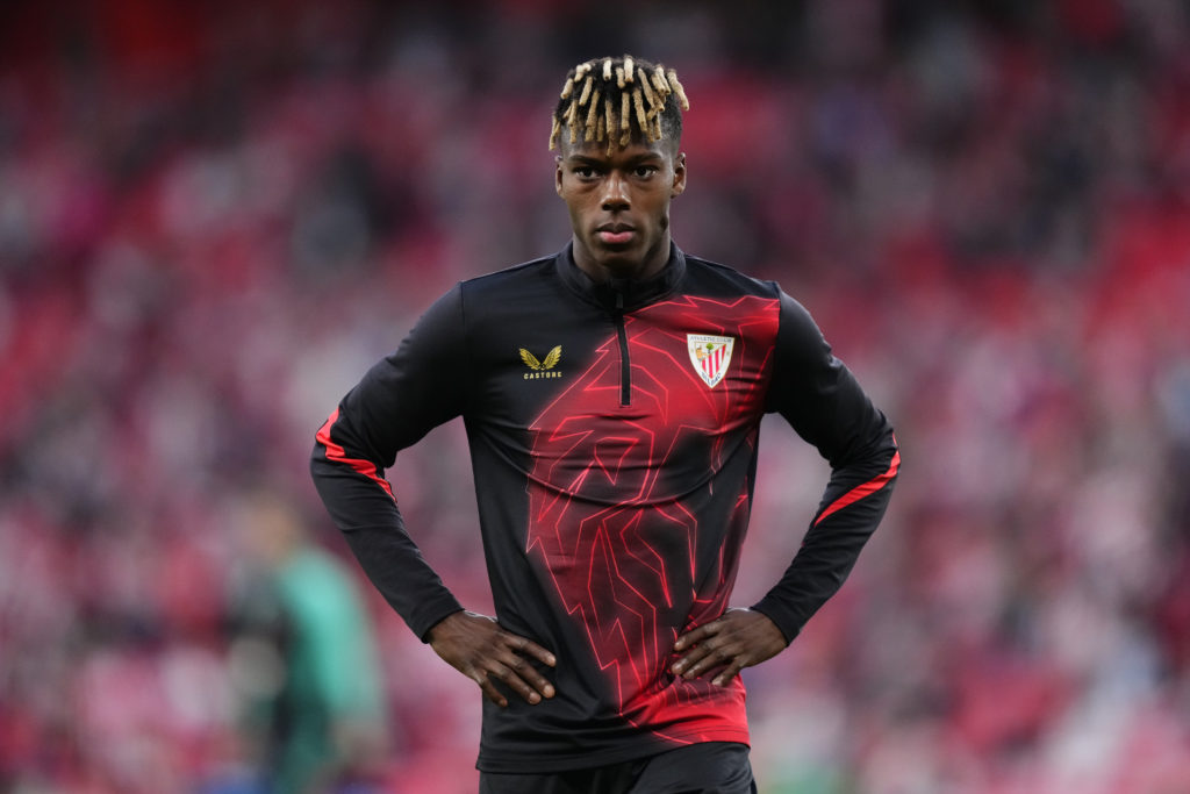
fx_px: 13223
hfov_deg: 5.2
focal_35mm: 400
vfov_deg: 3.4
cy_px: 397
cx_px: 595
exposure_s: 1/1600
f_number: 2.8
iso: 3200
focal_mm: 400
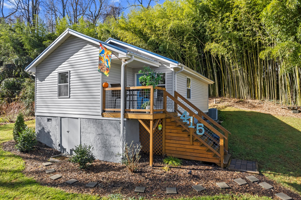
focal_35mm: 22
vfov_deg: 57.2
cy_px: 100
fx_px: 184
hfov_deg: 78.6
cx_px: 150
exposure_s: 1/500
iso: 100
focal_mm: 8.38
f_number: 2.8
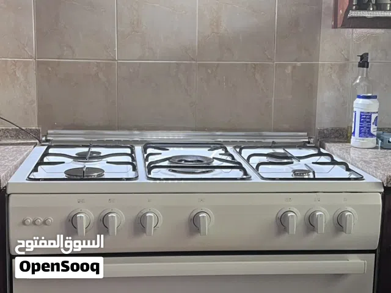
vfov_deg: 53.1
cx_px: 196
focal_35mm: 26
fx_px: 294
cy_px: 146
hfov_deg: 67.3
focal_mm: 5.7
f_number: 1.5
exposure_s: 1/50
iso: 400
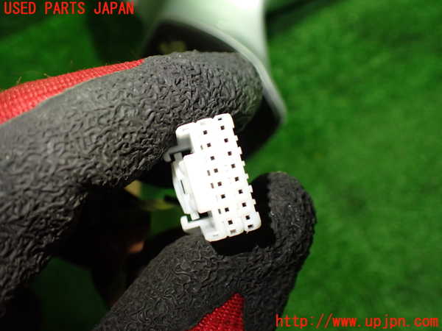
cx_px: 221
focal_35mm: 30
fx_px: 383
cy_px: 166
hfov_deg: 60.0
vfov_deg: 46.8
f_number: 2.3
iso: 500
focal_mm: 5.4
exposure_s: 1/125
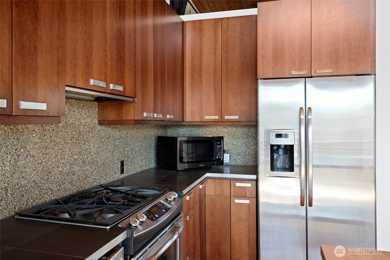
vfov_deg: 46.4
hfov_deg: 65.5
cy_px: 130
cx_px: 195
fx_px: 303
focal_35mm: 28
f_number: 8
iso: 800
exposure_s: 1/30
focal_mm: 28
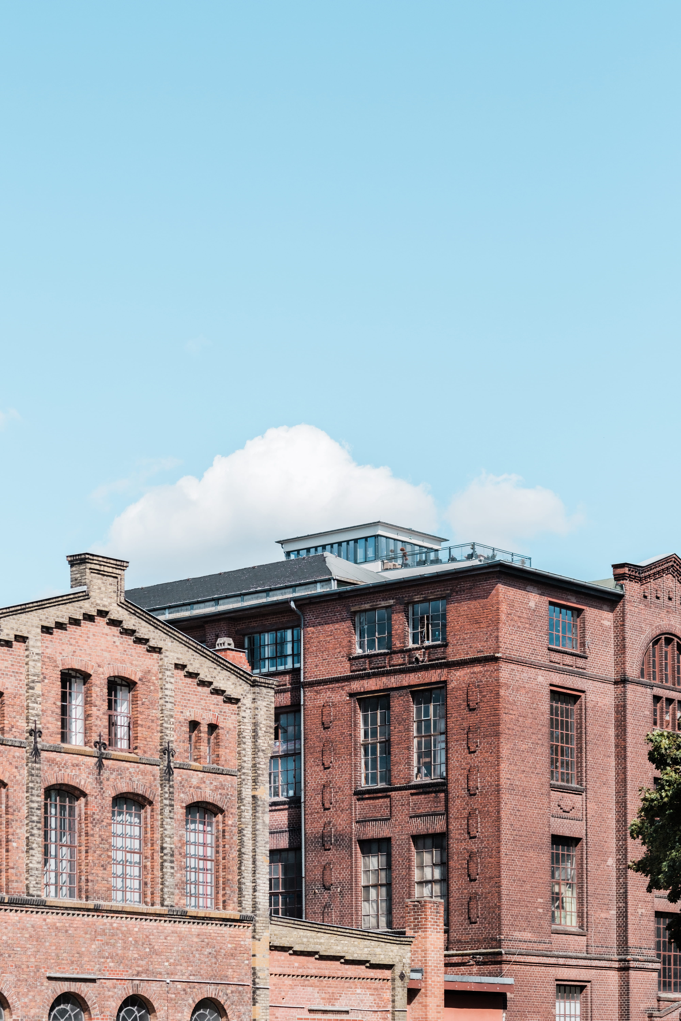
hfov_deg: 16.3
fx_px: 2383
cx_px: 340
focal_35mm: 84
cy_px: 510
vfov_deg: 24.2
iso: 200
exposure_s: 1/4000
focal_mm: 56
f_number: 3.6
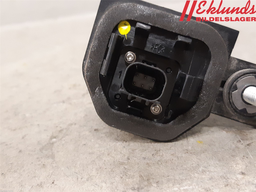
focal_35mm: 26
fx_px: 192
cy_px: 96
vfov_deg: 53.1
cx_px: 128
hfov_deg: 67.3
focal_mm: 3.93
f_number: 1.7
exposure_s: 1/33
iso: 250
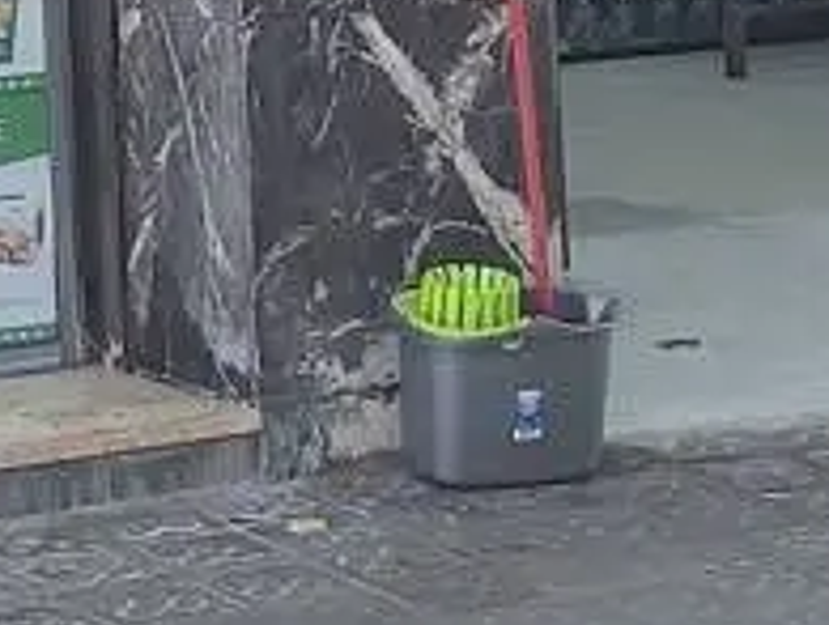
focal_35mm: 133
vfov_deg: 10.5
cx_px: 111
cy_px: -510
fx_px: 3191
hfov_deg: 14.7
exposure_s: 1/120
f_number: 1.7
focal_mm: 3.92
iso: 64
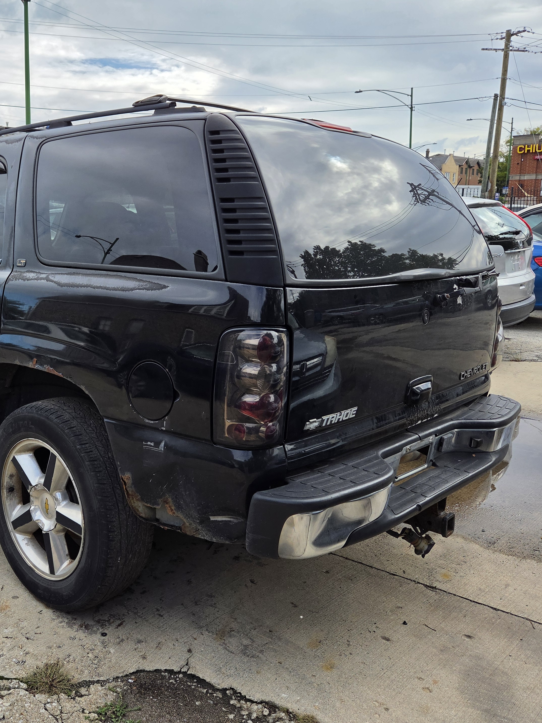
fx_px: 668
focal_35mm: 32
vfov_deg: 56.8
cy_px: 355
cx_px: 150
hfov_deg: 43.0
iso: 80
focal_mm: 5.4
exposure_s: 1/3282
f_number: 1.8
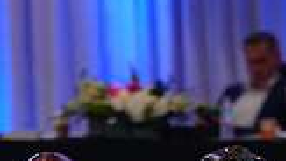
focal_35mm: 632
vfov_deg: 1.9
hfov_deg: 3.4
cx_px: 211
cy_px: 443
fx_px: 4797
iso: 2500
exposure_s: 1/500
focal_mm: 170
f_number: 2.8
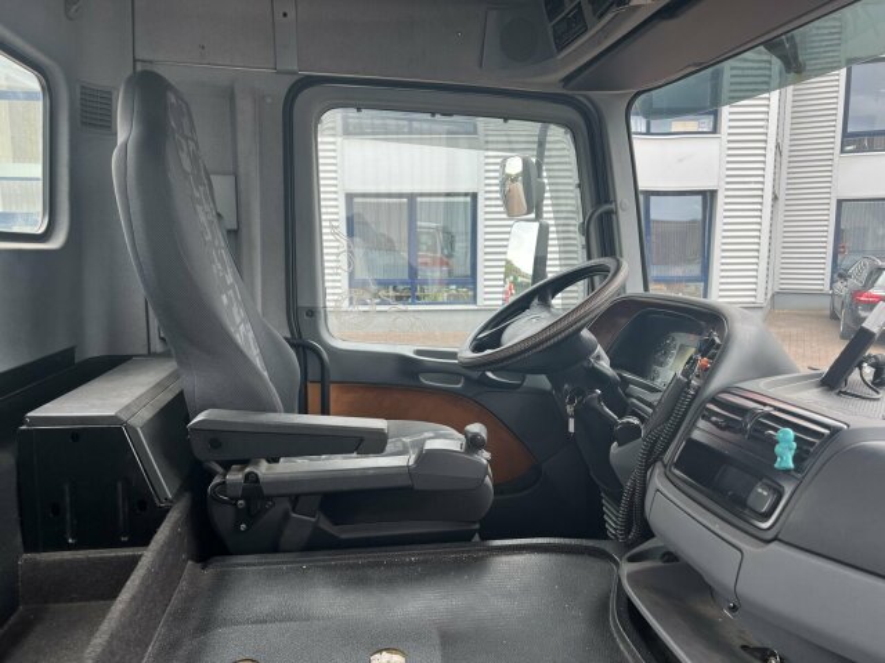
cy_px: 332
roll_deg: +1.5
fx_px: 665
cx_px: 442
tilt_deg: -4.0
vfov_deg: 53.1
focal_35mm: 26
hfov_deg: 67.3
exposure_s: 1/216
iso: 40
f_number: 1.5
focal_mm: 5.7
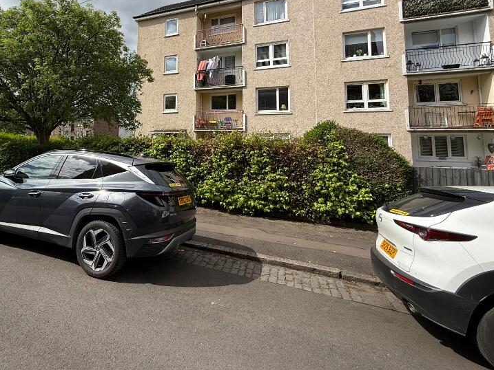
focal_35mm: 20
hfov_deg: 79.1
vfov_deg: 64.0
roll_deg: -1.1
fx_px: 285
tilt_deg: +6.2
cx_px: 165
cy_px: 118
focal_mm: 2.22
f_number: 2.2
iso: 50
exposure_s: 1/1698
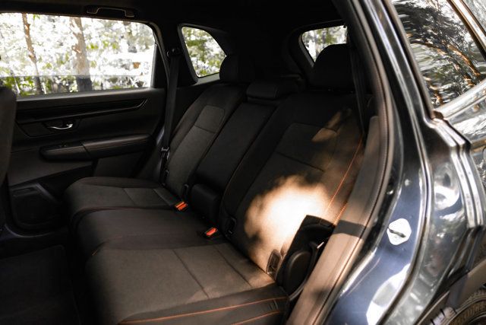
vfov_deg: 49.6
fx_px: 351
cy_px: 162
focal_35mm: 26
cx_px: 243
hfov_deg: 69.4
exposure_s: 1/200
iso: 1250
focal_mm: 26
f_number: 2.8
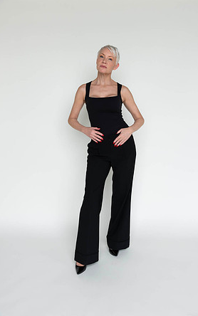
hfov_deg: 39.5
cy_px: 157
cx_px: 104
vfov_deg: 59.6
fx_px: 276
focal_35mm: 32
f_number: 6.3
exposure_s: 1/125
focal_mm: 31
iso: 640
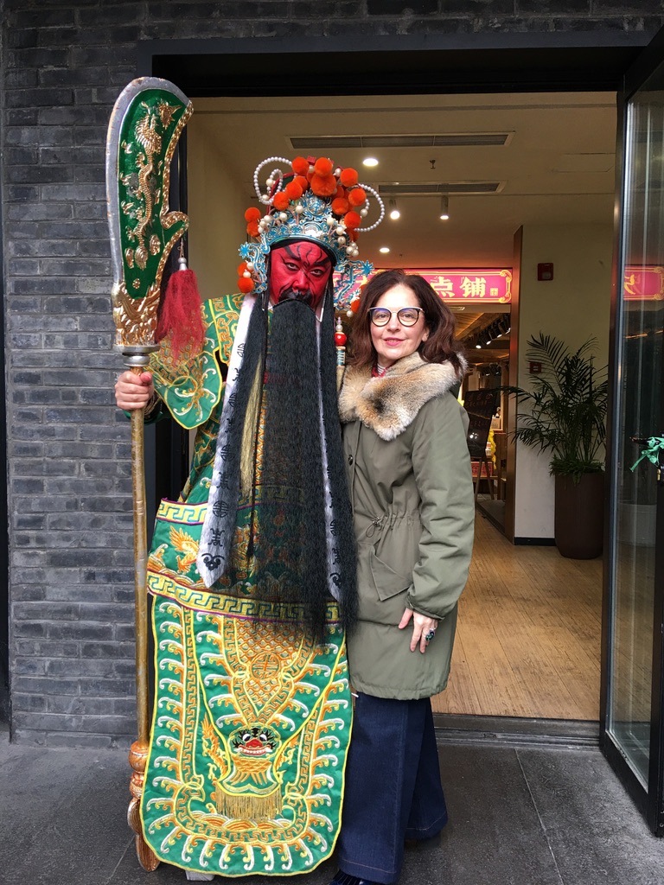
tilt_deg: -3.5
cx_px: 332
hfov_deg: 48.2
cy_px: 442
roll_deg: -1.1
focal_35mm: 29
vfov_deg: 61.7
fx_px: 742
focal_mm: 4.15
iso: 32
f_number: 2.2
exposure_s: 1/33
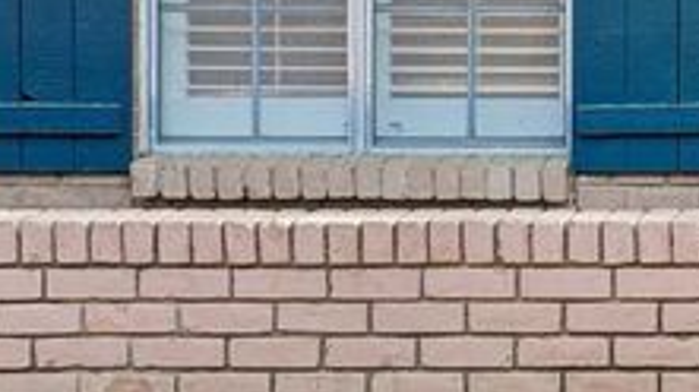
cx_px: 1126
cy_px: -141
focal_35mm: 165
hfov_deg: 12.3
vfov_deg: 7.3
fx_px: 3056
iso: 400
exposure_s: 1/25
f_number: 8
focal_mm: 34
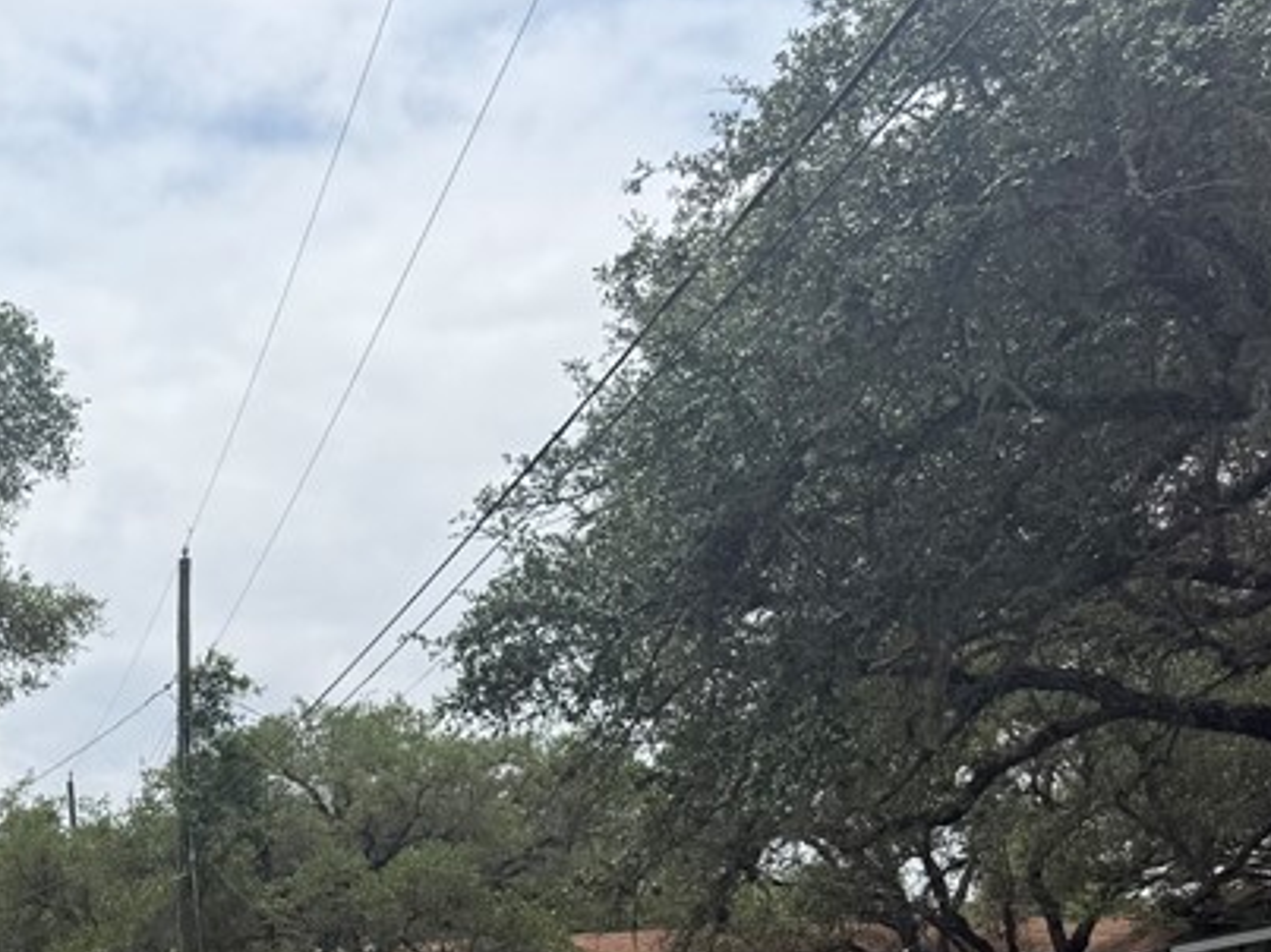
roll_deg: +1.9
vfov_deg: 22.3
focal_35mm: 61
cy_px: 1119
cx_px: -233
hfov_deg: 27.9
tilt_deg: +0.5
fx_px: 2239
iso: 80
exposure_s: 1/6173
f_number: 1.78
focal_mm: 6.76
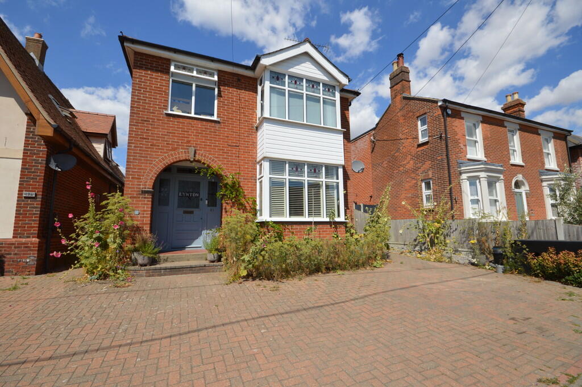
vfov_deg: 77.2
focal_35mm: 15
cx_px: 291
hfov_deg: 100.4
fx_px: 242
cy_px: 194
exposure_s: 1/200
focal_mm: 10
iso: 100
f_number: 10
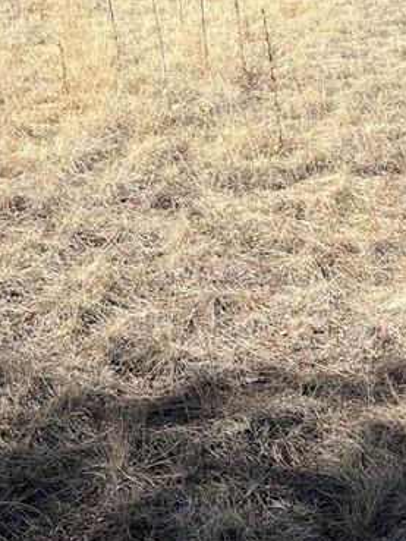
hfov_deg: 19.2
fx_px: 1188
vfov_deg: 24.4
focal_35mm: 76
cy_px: -9
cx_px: 323
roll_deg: +3.4
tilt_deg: -1.2
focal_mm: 5.1
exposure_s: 1/2062
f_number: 1.6
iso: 50
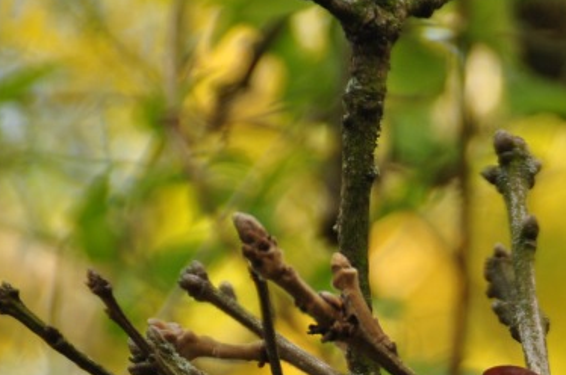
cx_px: 584
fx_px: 12901
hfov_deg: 2.5
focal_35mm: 822
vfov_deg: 1.7
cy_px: 446
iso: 200
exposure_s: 1/250
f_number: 6.3
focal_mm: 200
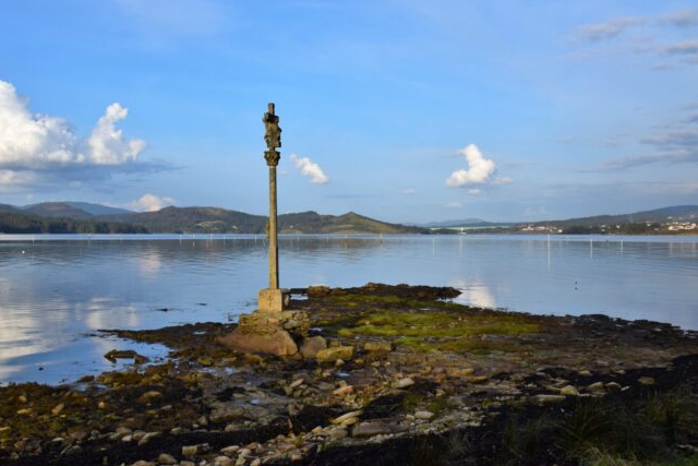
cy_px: 188
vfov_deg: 36.8
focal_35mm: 36
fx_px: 698
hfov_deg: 53.0
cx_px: 302
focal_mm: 20
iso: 360
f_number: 11
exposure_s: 1/500
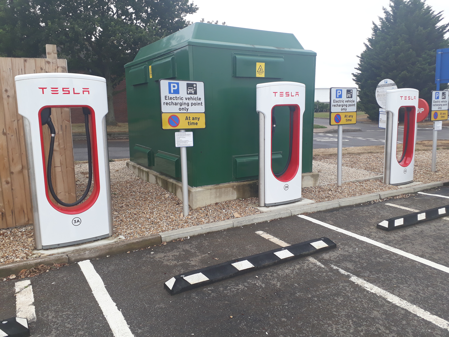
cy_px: 168
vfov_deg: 51.4
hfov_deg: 65.3
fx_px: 350
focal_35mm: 27
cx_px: 224
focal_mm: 3.6
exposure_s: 1/449
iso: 40
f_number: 1.9
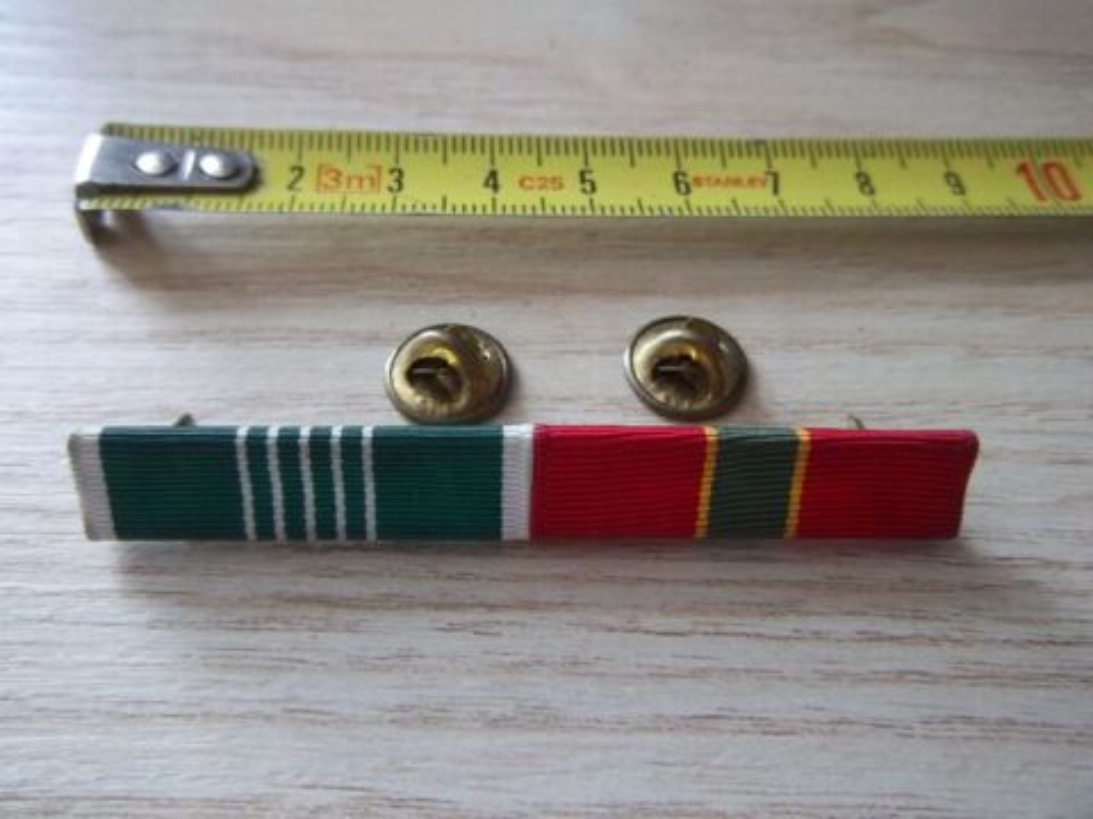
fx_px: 884
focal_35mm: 28
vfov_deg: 49.7
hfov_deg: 63.4
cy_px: 410
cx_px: 546
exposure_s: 1/15
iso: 160
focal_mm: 5.05
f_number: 3.5
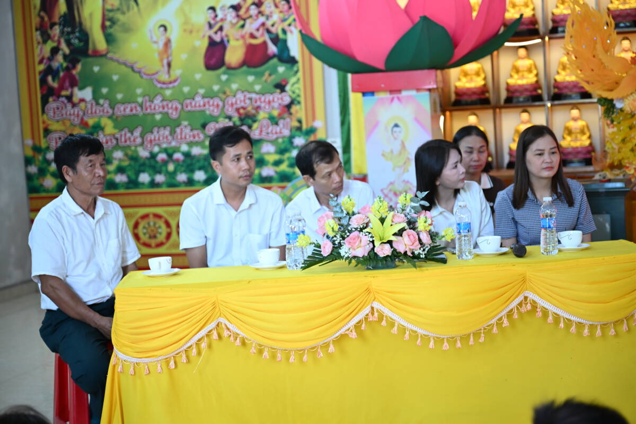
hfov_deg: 31.0
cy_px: 212
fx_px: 1148
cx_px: 318
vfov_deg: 20.9
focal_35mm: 65
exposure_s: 1/320
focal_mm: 65
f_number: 2.8
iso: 2500
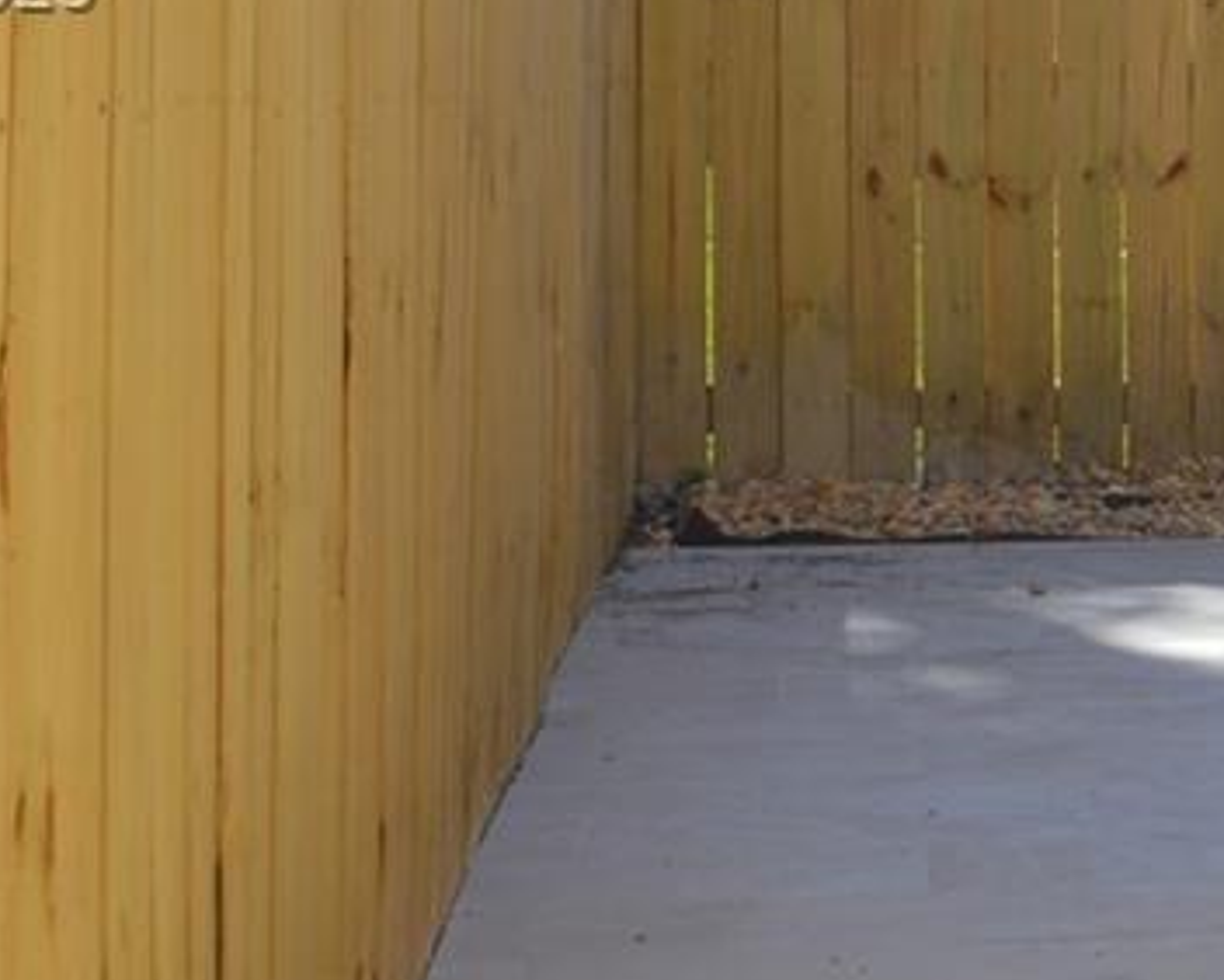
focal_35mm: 115
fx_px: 4168
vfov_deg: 13.2
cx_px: 1763
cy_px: -9
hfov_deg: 15.6
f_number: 8
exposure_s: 1/250
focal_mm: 18
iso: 100
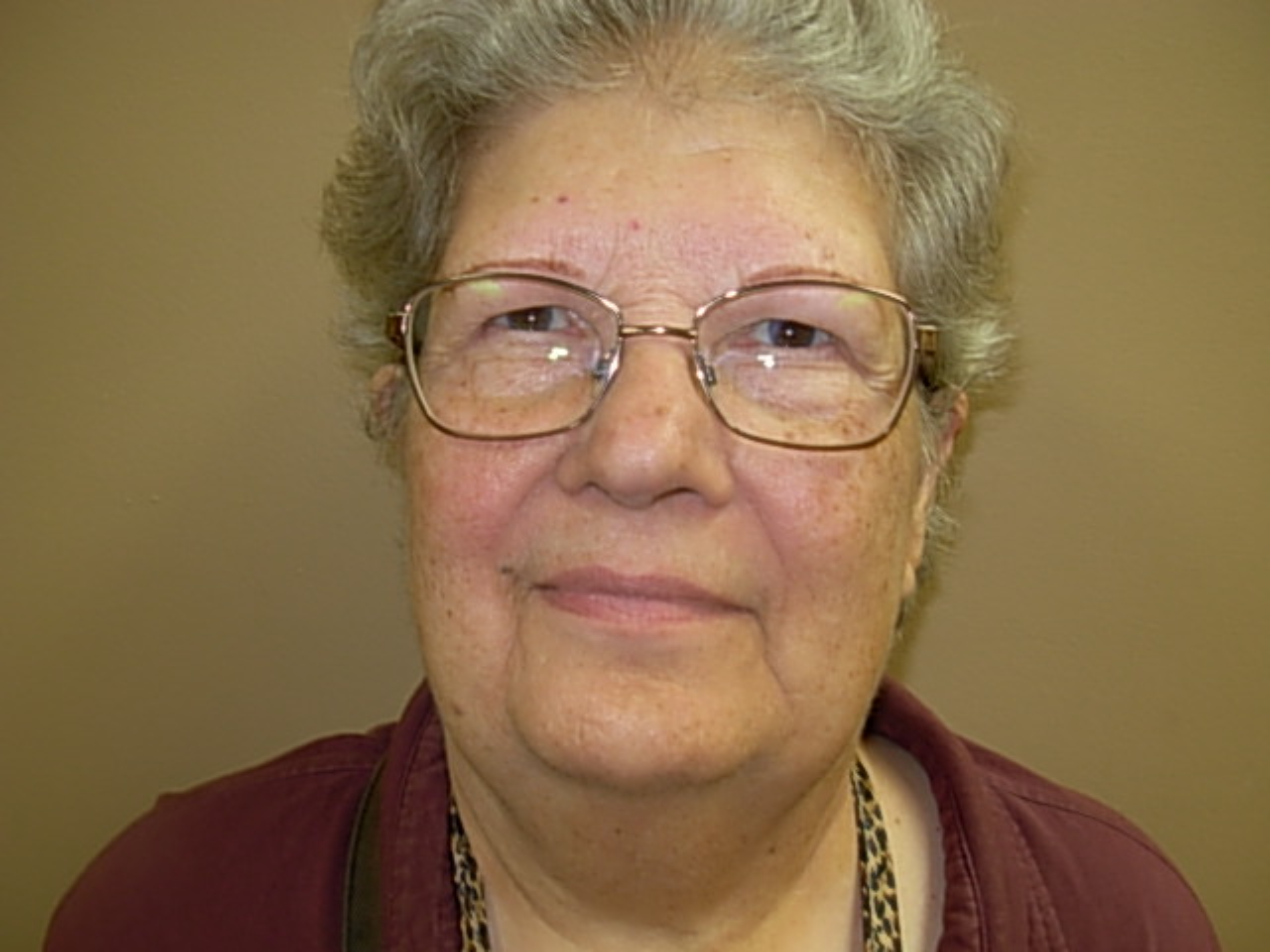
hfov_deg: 49.0
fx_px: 1394
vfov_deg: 37.7
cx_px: 635
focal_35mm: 38
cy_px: 476
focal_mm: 6.3
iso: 79
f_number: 2.9
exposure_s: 1/22.6
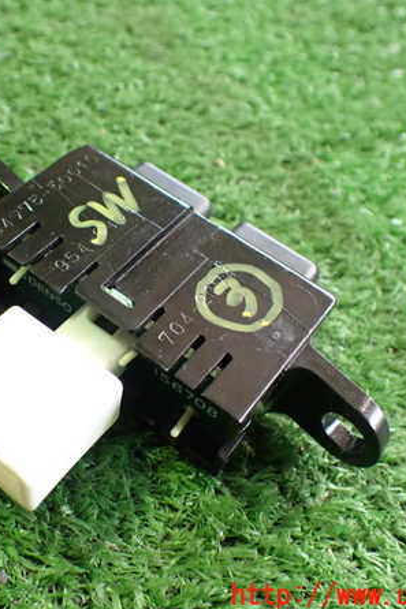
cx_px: 130
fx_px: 711
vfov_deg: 46.4
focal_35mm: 42
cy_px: 306
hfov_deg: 31.6
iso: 800
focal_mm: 5.4
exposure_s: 1/60
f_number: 2.3
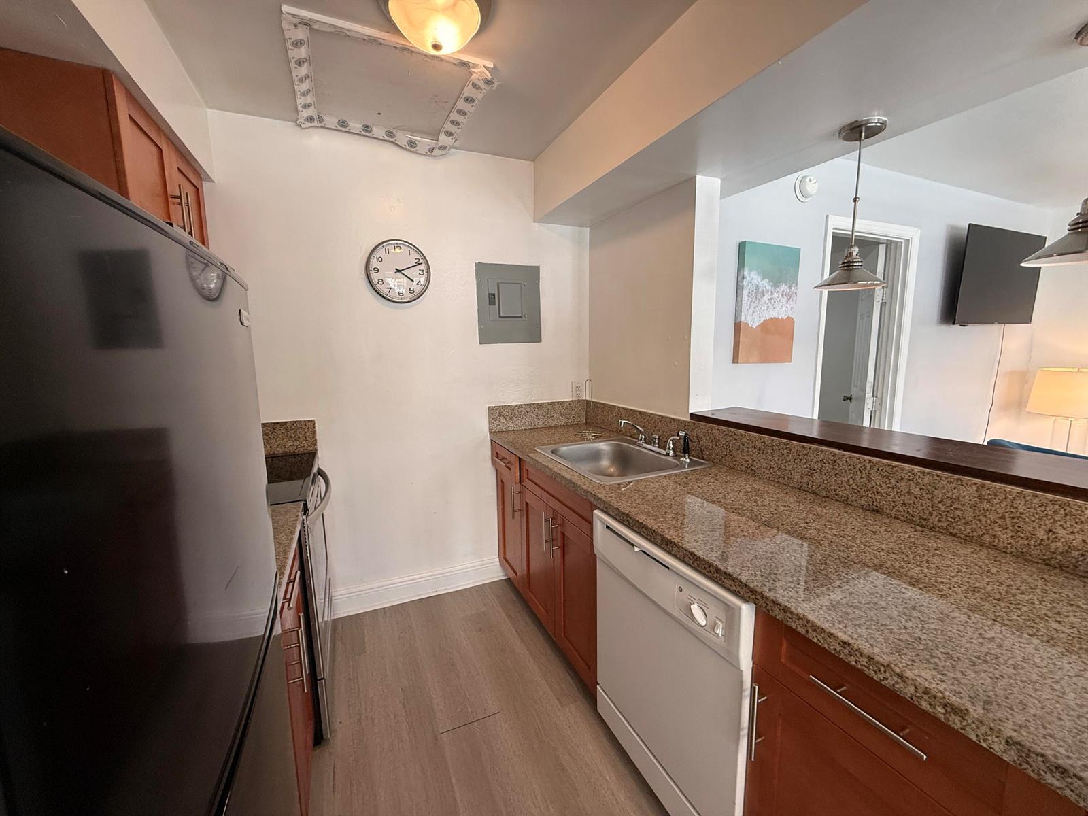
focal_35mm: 14
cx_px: 544
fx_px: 440
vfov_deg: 85.7
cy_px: 408
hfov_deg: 102.1
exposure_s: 1/120
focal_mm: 2.22
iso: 160
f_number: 2.2
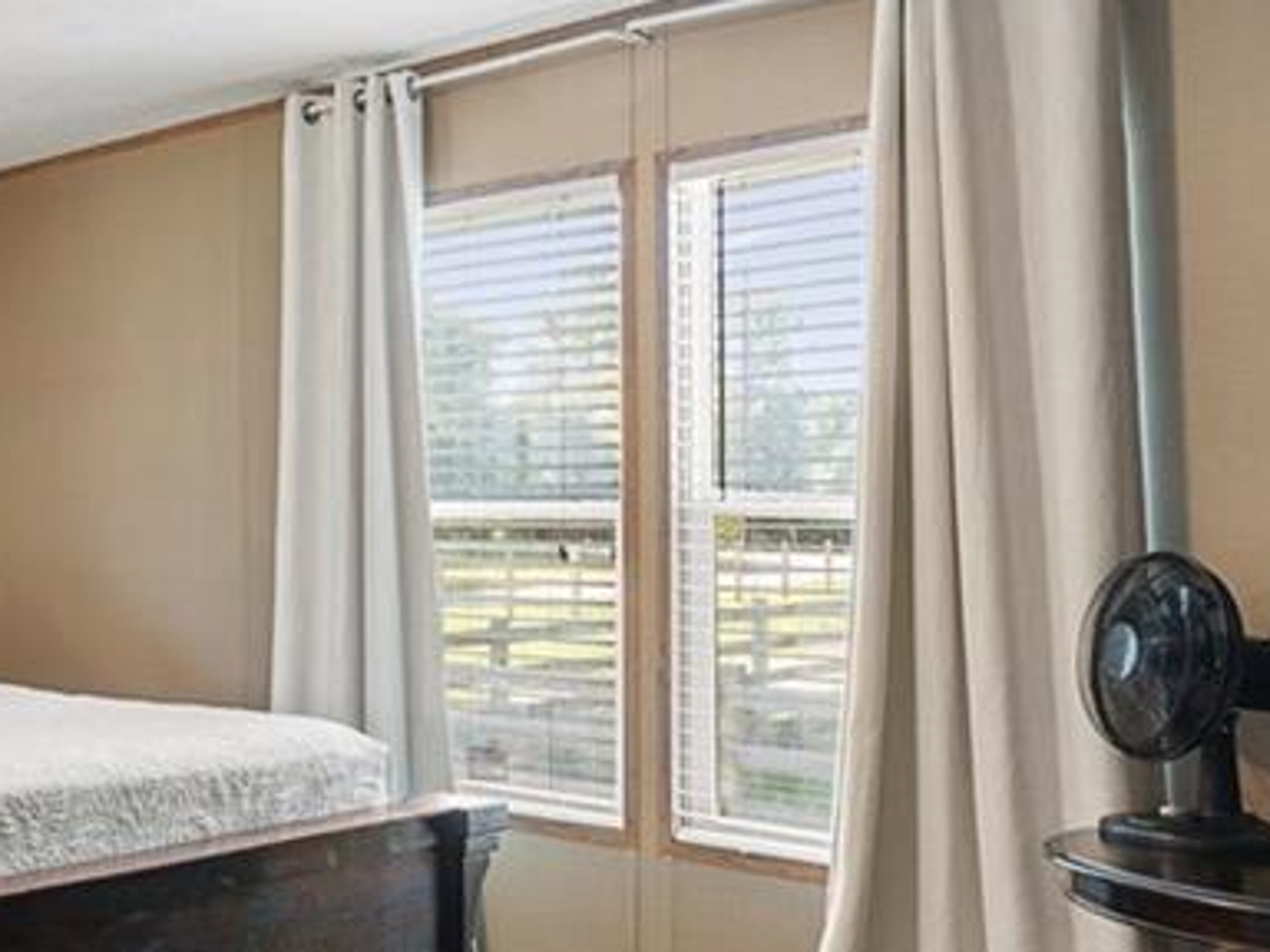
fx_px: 1504
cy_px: 567
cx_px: -202
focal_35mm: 41
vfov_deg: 35.0
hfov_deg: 36.7
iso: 800
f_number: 8
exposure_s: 1.5
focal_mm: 16
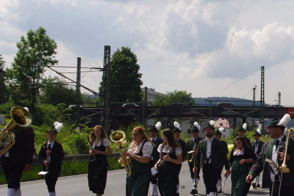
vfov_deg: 16.6
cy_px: 107
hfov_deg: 24.2
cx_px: 250
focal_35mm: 82
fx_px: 670
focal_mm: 28.13
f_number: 16
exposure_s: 1/180
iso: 200
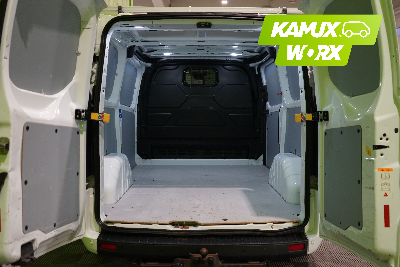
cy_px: 134
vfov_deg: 42.3
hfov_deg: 60.3
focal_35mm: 31
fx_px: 344
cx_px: 200
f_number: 4
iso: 1250
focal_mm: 31
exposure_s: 1/160
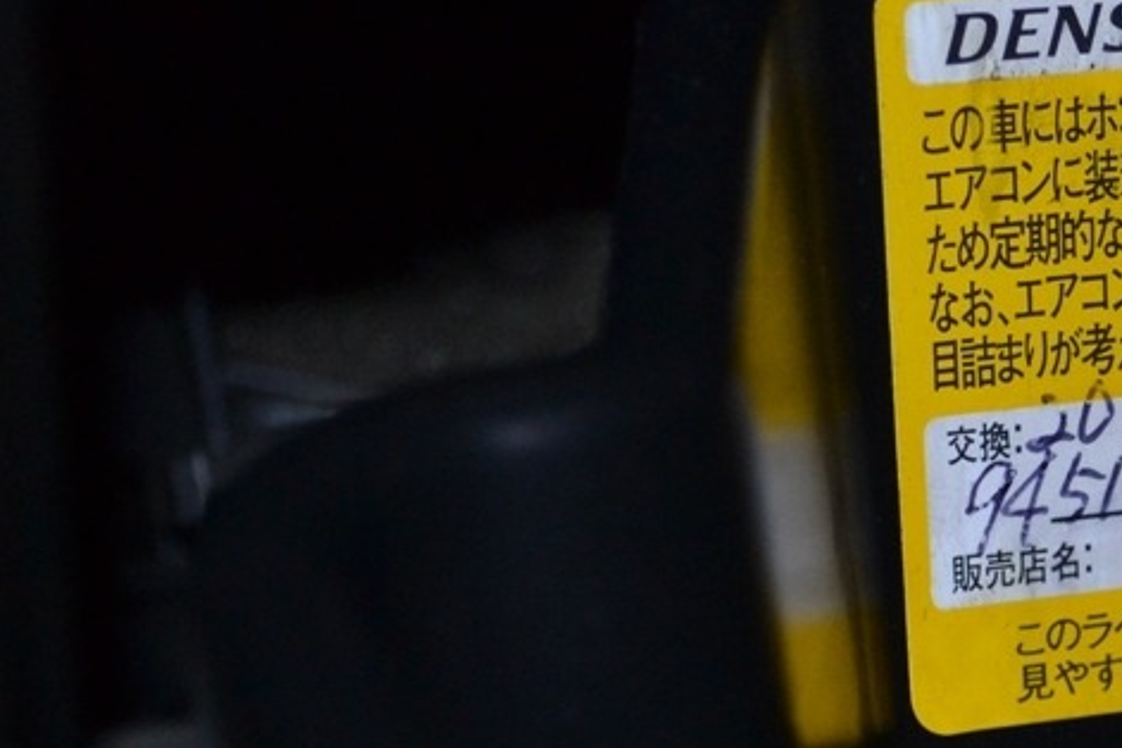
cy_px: 615
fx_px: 4301
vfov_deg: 9.9
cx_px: 1294
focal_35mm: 138
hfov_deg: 14.5
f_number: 5
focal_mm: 38
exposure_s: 1/60
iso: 640
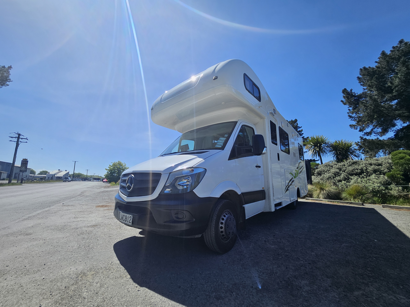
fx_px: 154
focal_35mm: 13
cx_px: 205
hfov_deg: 106.2
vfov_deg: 89.9
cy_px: 154
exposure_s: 1/1606
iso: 32
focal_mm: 1.74
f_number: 2.2
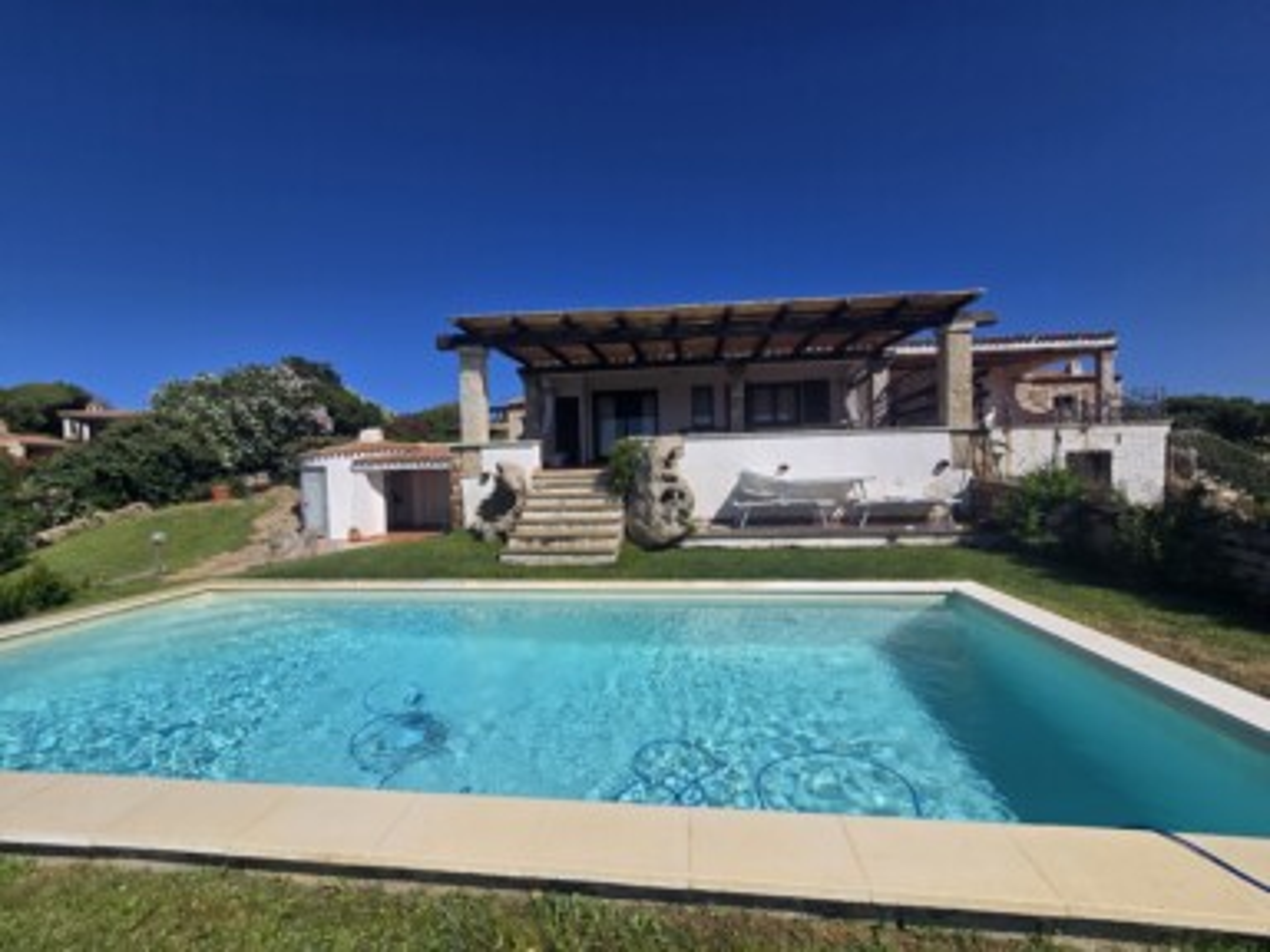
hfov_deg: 106.2
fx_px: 477
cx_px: 635
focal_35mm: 13
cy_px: 476
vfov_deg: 89.9
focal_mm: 2.2
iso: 50
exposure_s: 1/4349
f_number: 2.2
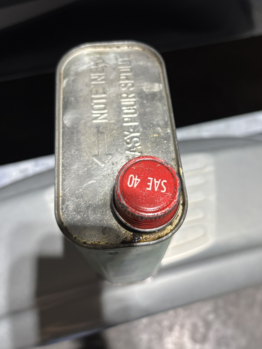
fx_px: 313
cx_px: 142
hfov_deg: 45.4
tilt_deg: -63.6
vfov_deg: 58.1
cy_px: 149
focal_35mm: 31
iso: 320
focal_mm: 5.96
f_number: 1.6
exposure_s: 1/60
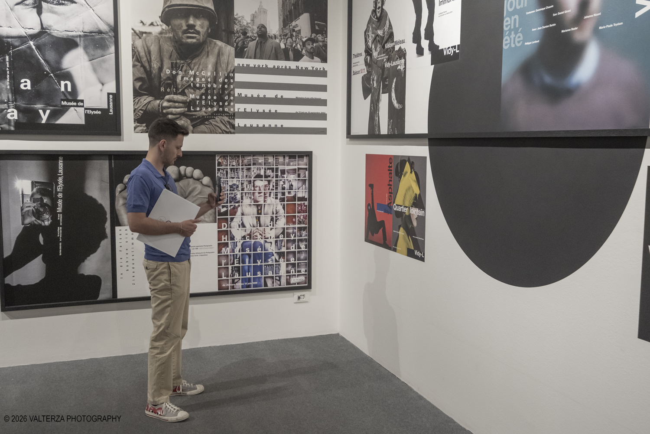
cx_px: 325
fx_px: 650
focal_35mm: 36
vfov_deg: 36.9
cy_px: 217
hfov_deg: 53.1
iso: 3200
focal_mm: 24
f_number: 5.6
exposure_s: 1/125
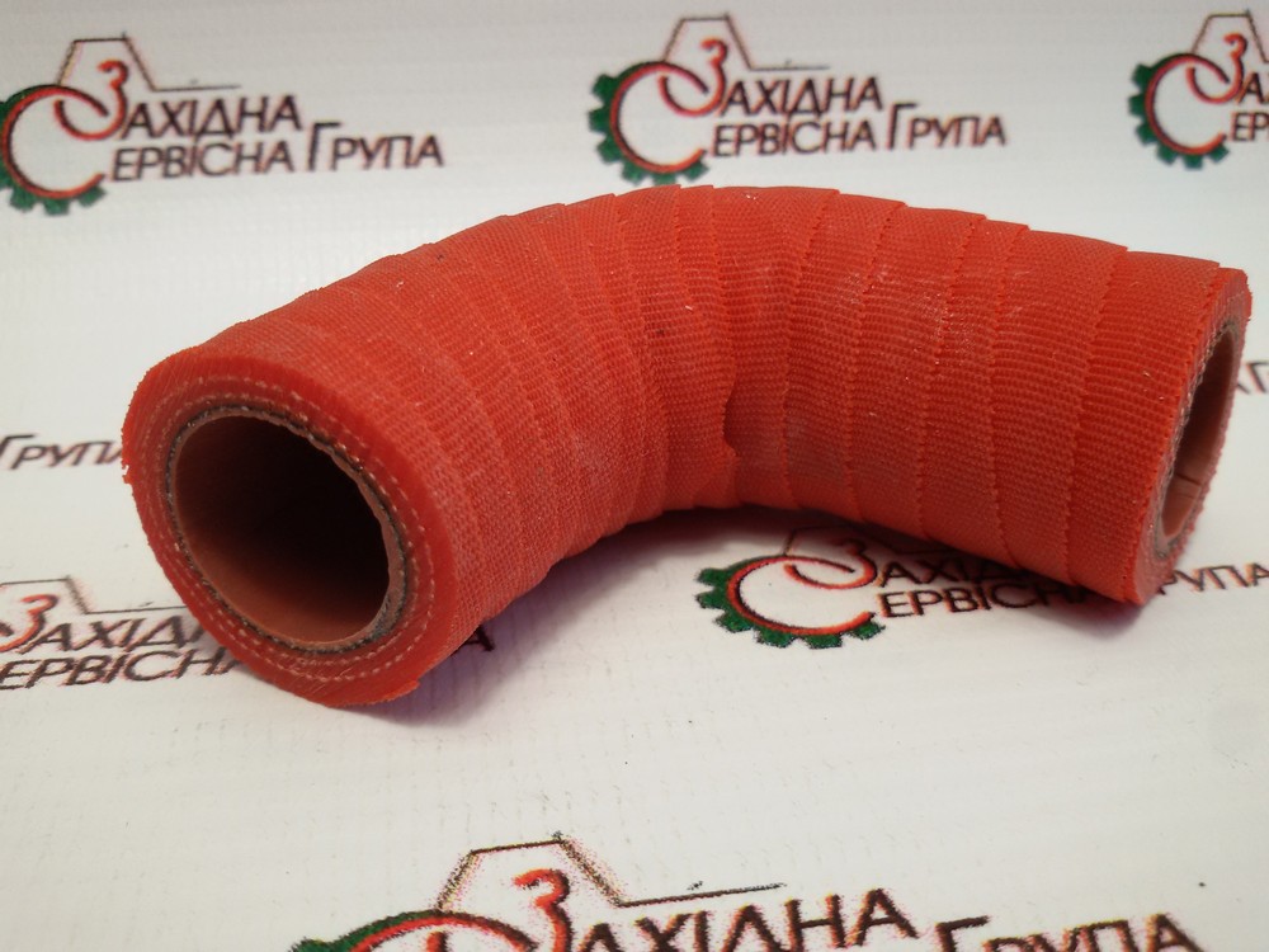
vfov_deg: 45.4
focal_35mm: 31
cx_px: 634
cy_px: 476
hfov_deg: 58.4
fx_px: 1136
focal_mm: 2.93
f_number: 2.4
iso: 40
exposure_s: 1/50
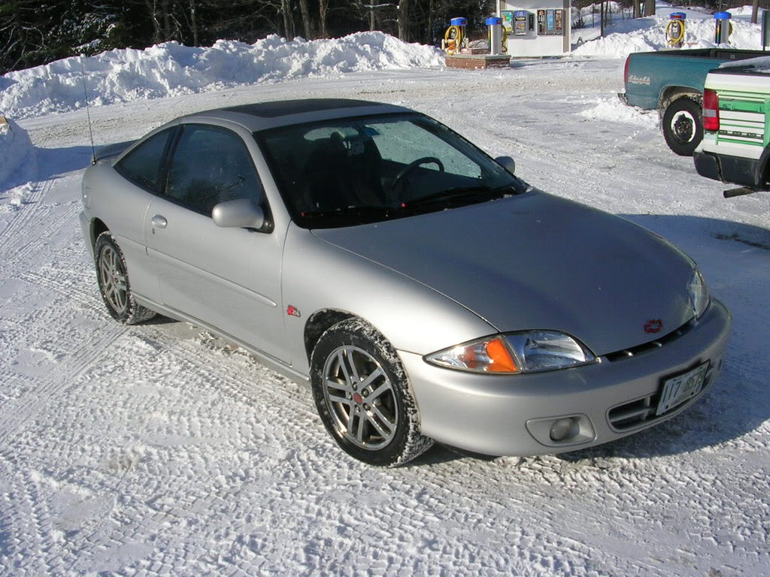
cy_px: 288
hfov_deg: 49.0
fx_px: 845
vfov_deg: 37.7
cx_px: 385
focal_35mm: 38
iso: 50
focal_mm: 5.8
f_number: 5.6
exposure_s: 1/644
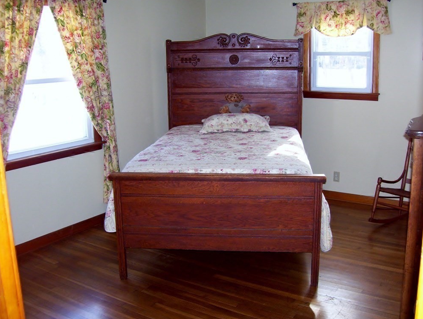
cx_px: 215
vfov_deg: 38.8
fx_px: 453
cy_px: 158
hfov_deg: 50.1
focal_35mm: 37
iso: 200
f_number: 2.7
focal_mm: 6
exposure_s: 1/60
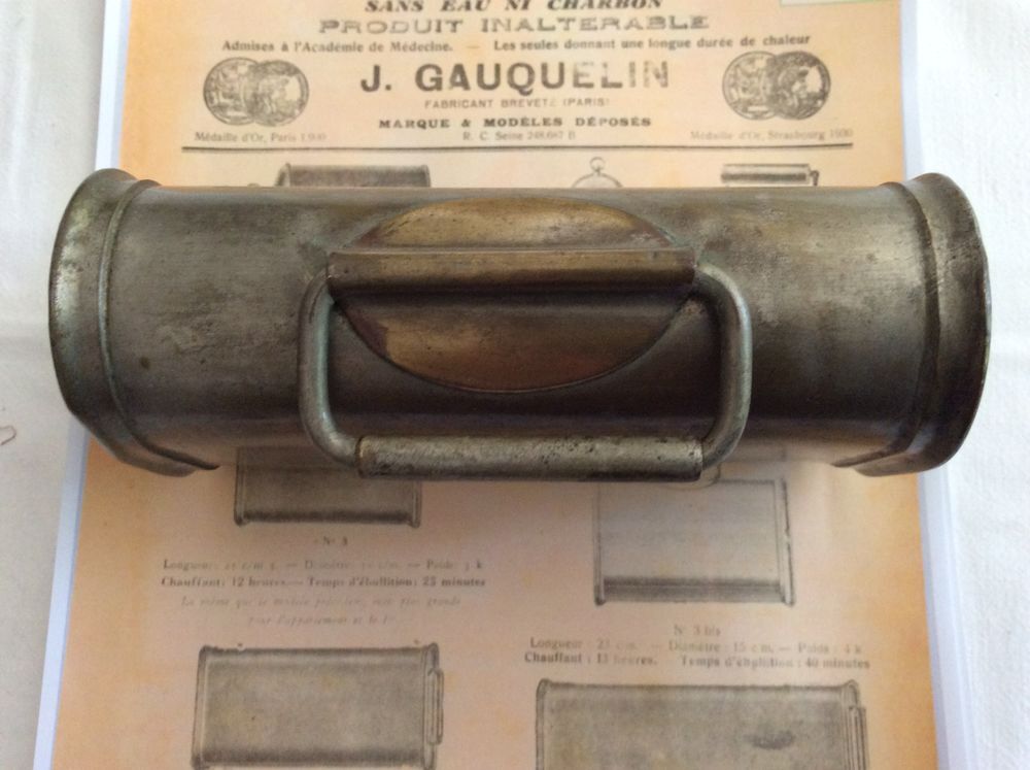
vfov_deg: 44.1
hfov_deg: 56.9
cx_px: 515
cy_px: 385
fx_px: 951
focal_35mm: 32
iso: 160
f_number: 2.4
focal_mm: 3.3
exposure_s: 1/25
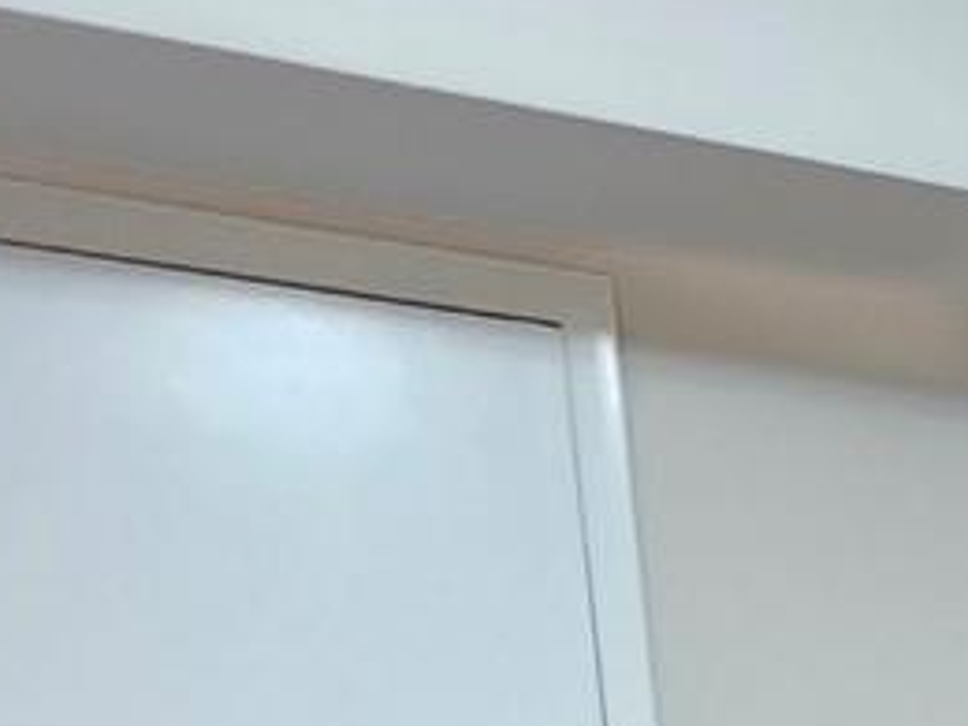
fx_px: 2237
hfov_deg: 18.0
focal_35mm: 80
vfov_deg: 14.1
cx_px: 1858
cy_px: 1616
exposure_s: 1/60
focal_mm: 2.2
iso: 1000
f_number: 1.9
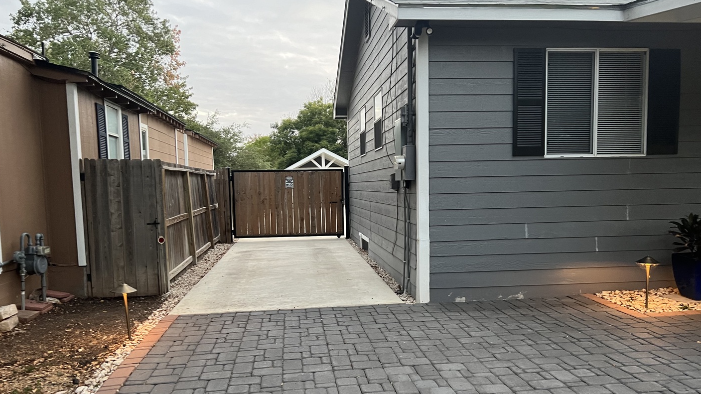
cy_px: 227
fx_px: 539
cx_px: 352
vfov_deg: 40.1
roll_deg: +1.9
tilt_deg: -4.4
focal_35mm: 29
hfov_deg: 66.1
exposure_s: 1/60
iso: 250
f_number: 1.5
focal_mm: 5.7
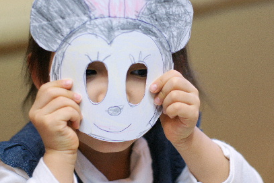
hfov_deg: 22.1
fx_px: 700
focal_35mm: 92
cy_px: 78
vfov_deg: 14.8
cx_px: 113
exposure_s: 1/80
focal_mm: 50
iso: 125
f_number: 2
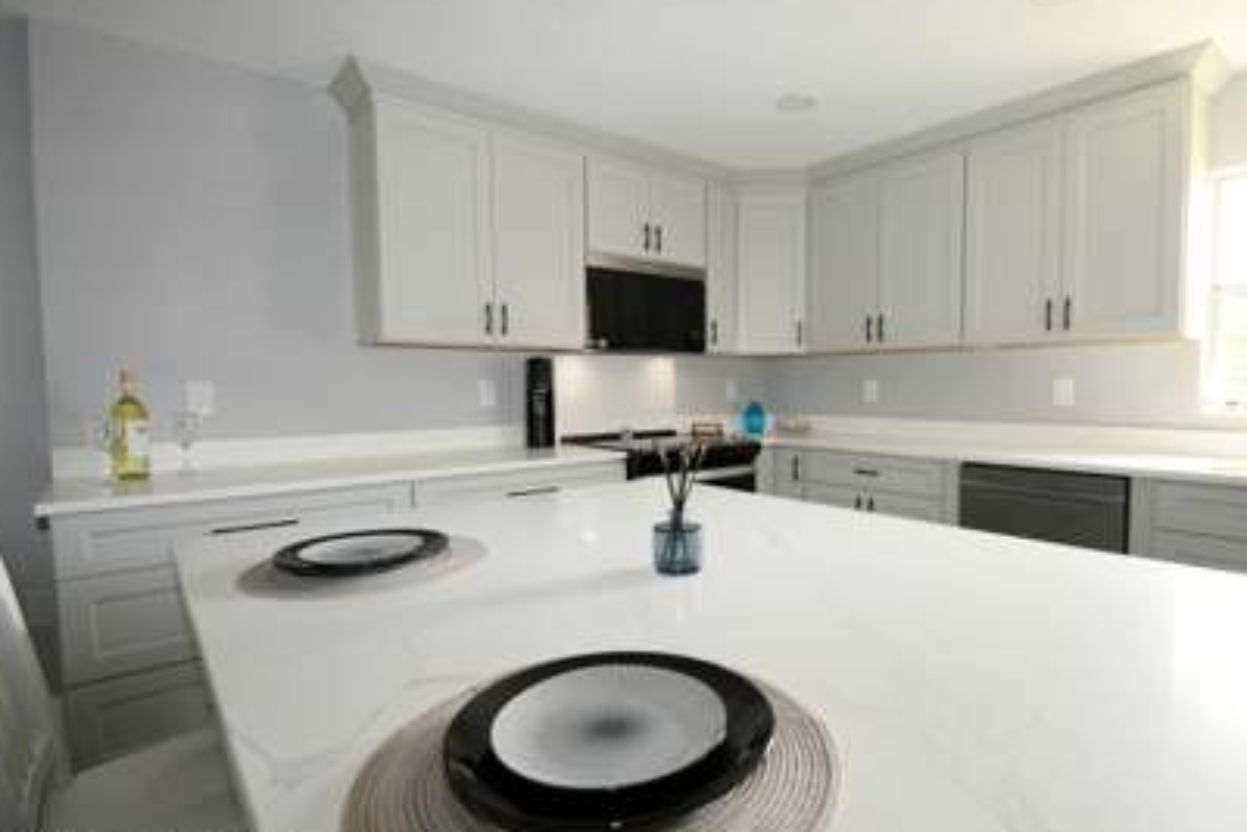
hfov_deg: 89.2
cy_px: 405
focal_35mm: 18
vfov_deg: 67.4
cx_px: 726
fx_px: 624
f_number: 5
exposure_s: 1/200
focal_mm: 10
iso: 1250
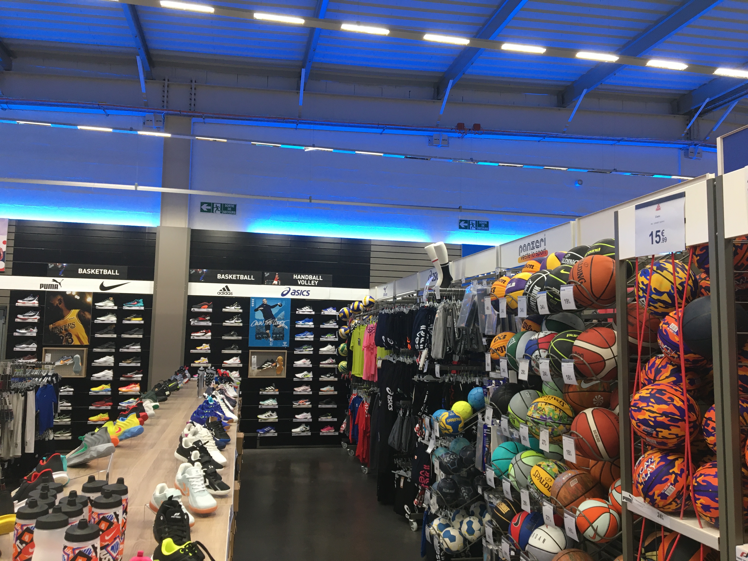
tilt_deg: +4.8
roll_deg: -2.1
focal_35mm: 29
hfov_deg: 61.7
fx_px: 627
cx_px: 374
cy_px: 280
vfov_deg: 48.2
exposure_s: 1/33
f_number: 2.2
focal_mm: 4.15
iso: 50
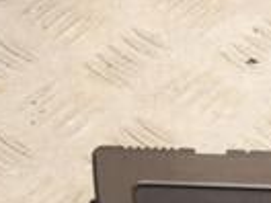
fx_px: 1644
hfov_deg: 8.8
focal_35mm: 210
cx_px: 556
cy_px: 275
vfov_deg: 7.0
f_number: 5
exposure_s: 1/100
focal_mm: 32
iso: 400
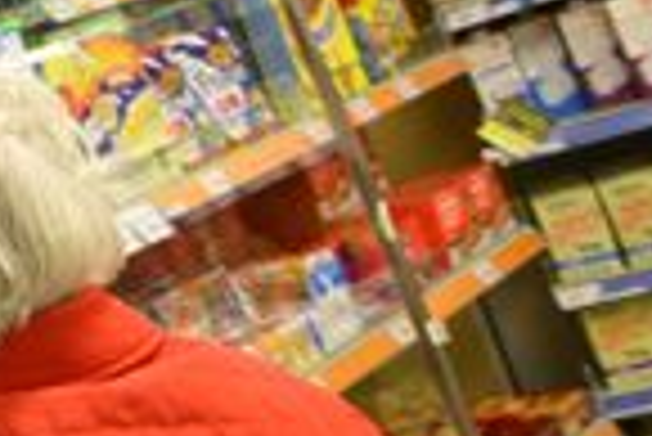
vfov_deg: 17.8
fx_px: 1396
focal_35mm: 77
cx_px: -832
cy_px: 247
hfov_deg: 16.0
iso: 1600
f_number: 5.6
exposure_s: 1/100
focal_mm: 16
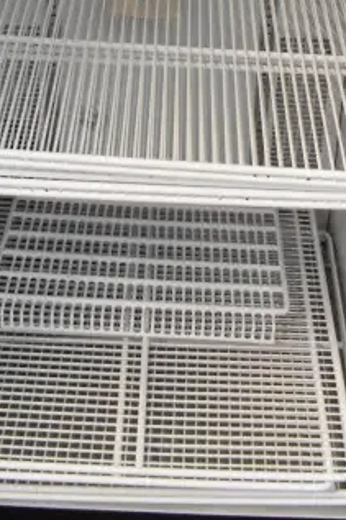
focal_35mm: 78
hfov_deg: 17.5
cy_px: -198
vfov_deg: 22.6
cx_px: 182
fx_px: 1126
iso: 6400
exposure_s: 1/80
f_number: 4.5
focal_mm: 18
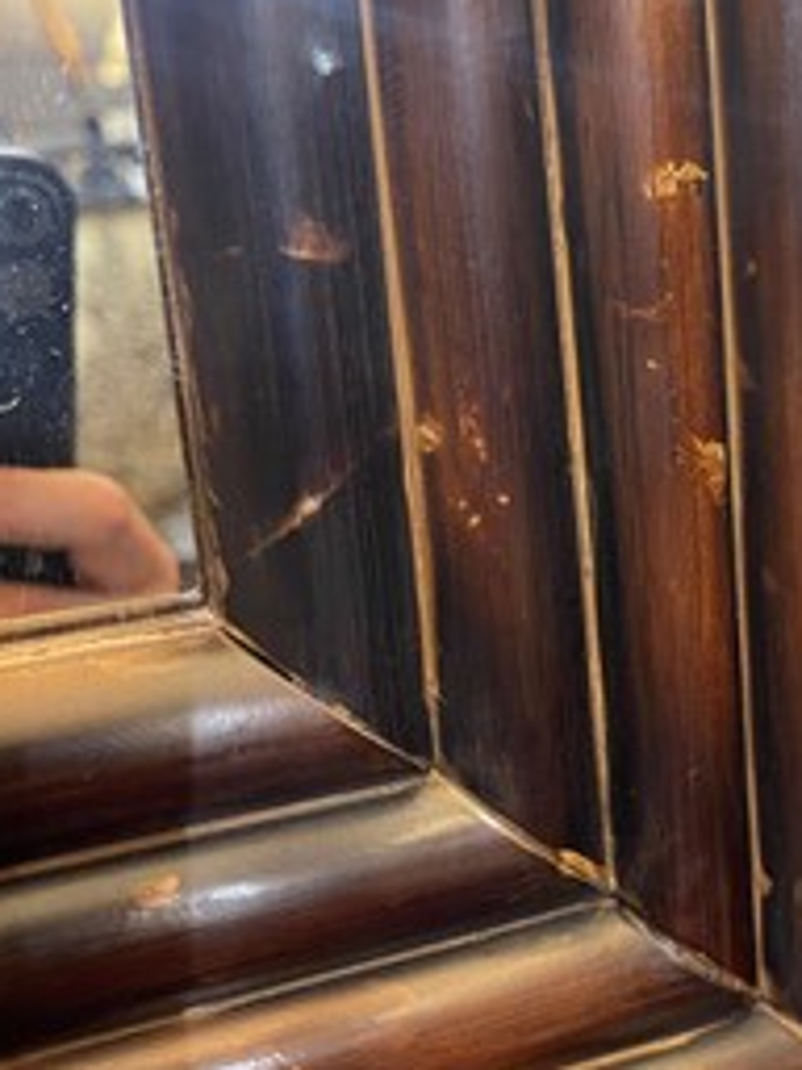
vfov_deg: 47.8
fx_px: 1205
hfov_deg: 35.9
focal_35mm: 39
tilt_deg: -12.2
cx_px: 606
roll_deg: +6.0
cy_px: 485
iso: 400
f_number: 1.6
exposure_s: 1/50
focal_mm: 5.1
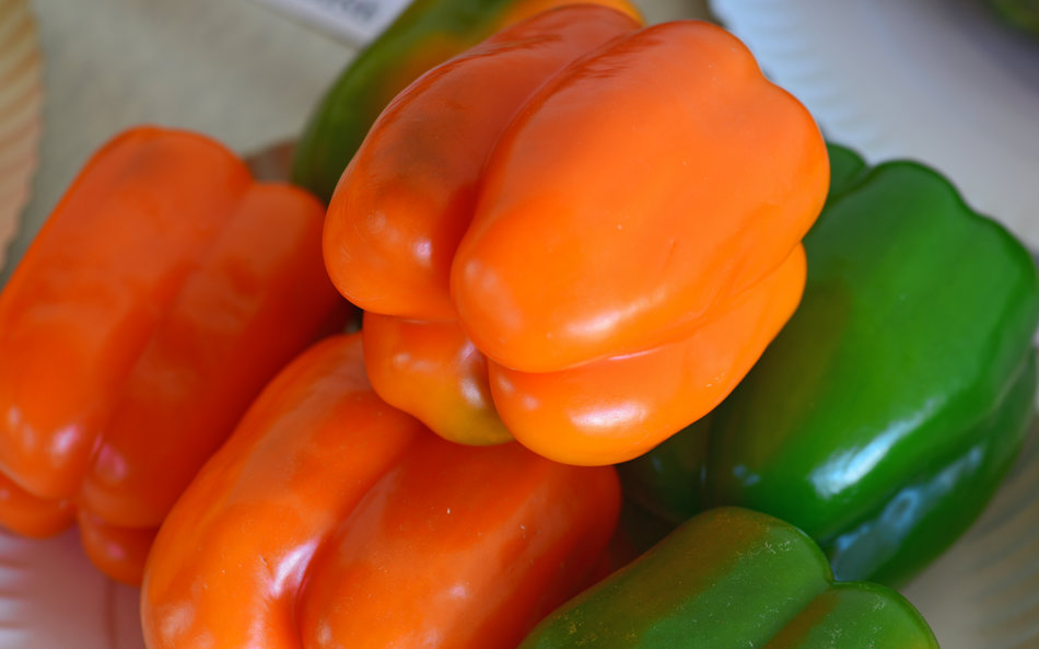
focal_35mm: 124
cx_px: 505
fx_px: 3510
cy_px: 366
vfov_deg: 10.6
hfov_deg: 16.8
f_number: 5.6
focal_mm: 105
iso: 100
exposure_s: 1/60
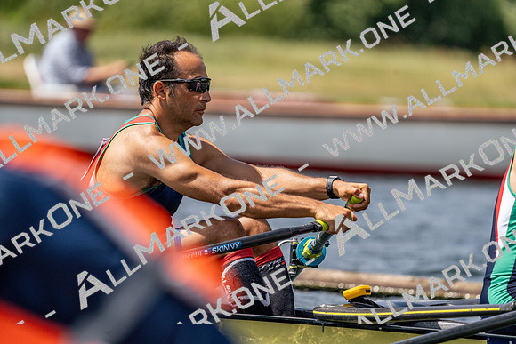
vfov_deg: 3.0
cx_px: 258
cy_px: 172
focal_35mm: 459
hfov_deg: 4.5
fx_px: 6580
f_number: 6.3
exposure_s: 1/2000
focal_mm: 459
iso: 320
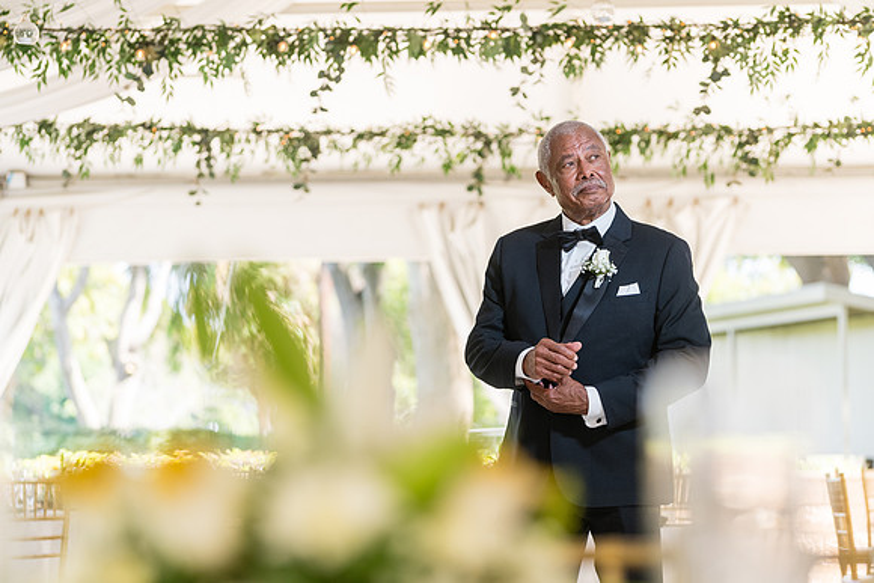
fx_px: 2817
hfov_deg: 17.6
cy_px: 292
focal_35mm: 116
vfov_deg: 11.8
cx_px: 437
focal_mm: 116
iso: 400
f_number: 4
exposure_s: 1/250
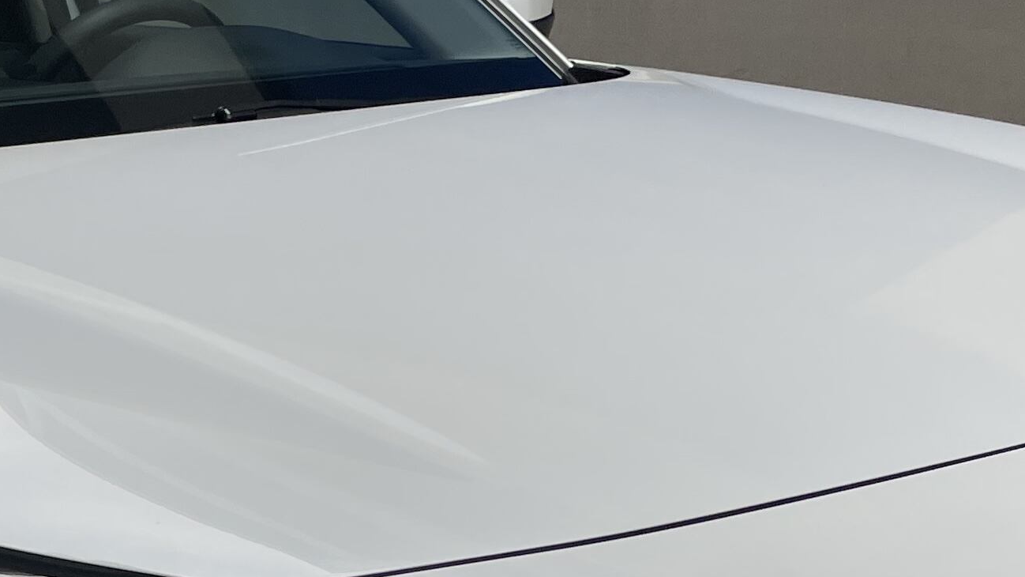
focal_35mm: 88
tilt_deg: -16.8
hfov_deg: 23.7
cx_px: 174
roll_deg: +2.7
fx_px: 2392
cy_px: 648
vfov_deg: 13.4
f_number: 1.6
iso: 32
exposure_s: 1/575
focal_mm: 4.2
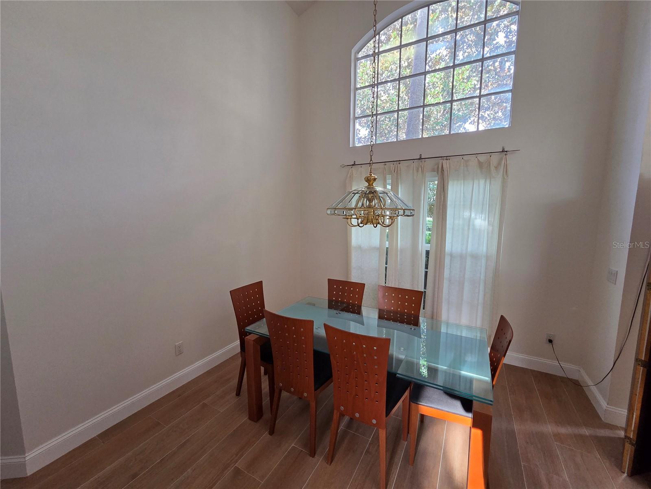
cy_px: 244
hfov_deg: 106.2
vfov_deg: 89.9
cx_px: 326
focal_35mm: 13
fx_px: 244
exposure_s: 1/120
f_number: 2.2
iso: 250
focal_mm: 2.2
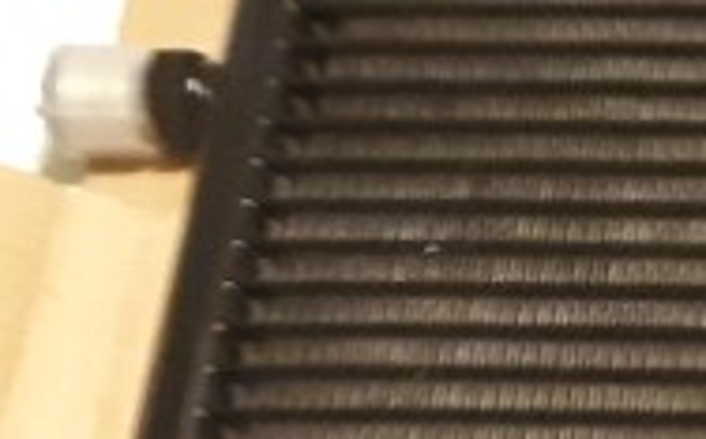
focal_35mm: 162
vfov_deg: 7.8
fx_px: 3113
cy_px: 780
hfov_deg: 11.3
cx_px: 1562
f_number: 1.7
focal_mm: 3.7
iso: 500
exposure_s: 1/24
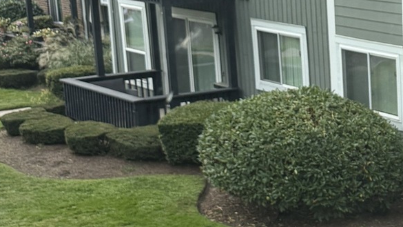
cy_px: 152
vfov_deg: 11.7
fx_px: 1101
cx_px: 552
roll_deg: +0.4
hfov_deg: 18.9
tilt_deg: -10.9
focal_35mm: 103
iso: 100
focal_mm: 6.76
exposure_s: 1/2370
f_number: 1.78
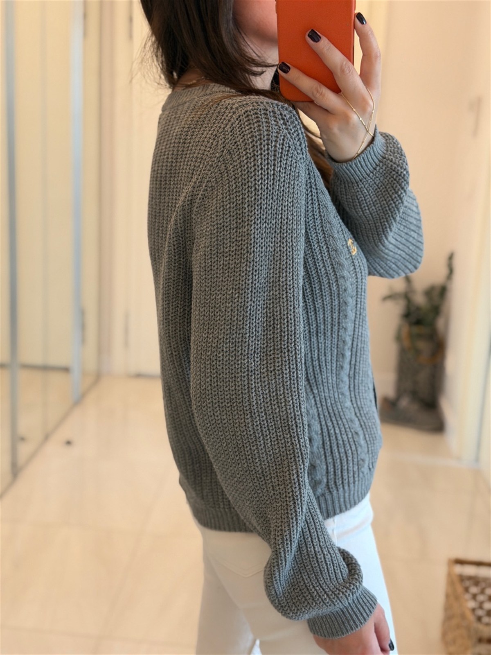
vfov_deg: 39.7
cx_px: 246
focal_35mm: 48
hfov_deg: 30.3
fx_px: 908
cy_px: 328
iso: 250
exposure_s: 1/59
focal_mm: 6.76
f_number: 1.78
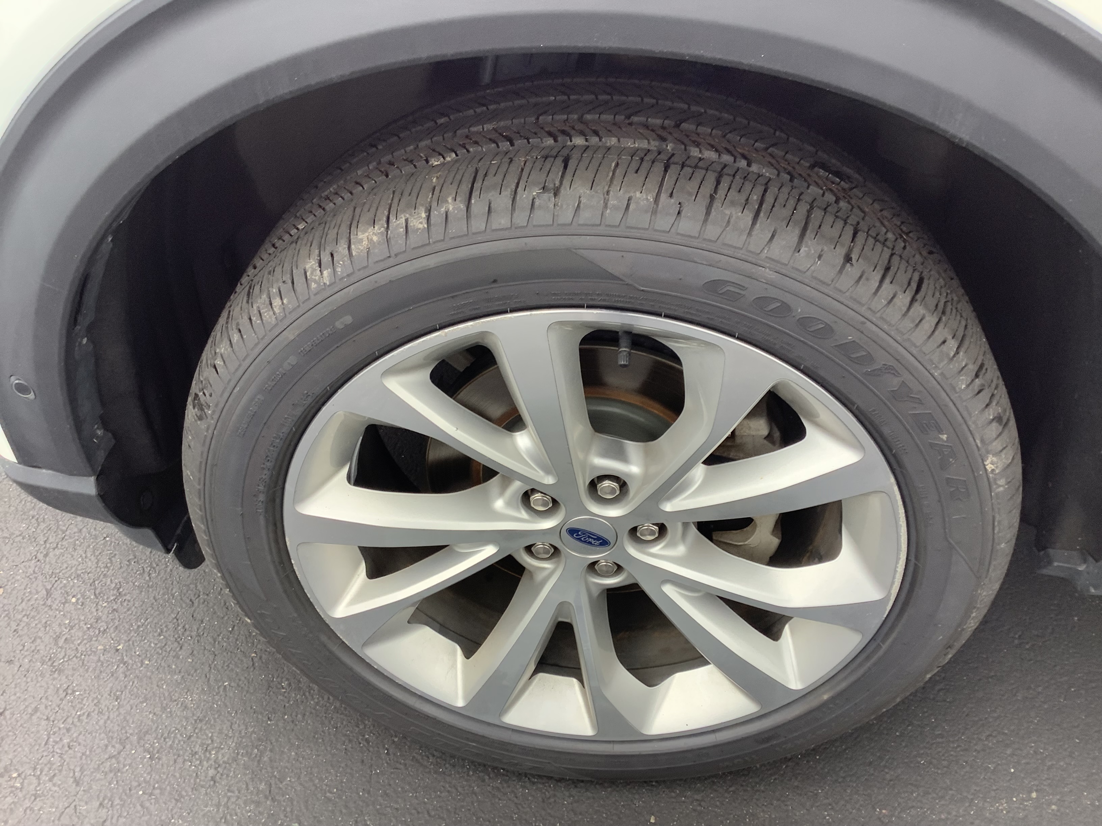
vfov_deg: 45.4
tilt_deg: -38.6
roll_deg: +2.1
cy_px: 413
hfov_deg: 58.4
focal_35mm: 31
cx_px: 551
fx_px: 987
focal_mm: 3.3
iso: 32
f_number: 2.4
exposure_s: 1/120
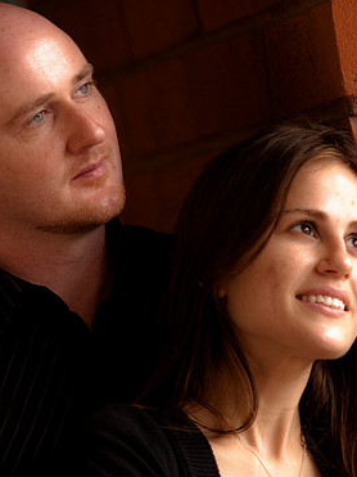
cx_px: 46
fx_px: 5283
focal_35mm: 384
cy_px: 234
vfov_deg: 5.2
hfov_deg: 3.9
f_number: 2.8
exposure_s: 1/100
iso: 400
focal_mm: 170
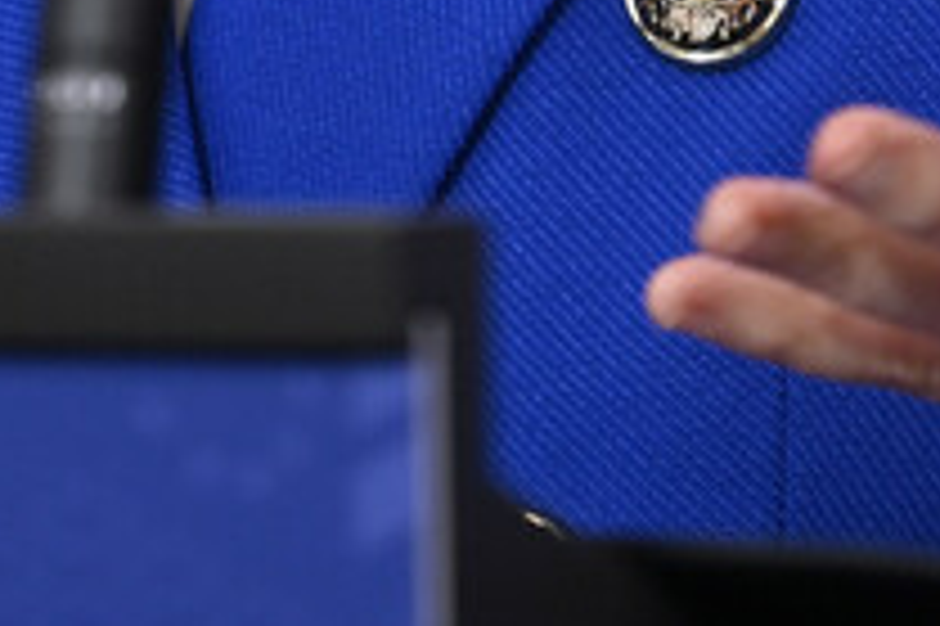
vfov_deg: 0.4
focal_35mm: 3068
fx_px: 80044
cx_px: 121
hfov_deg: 0.7
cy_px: -1416
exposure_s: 1/200
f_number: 2.8
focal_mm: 400
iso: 250
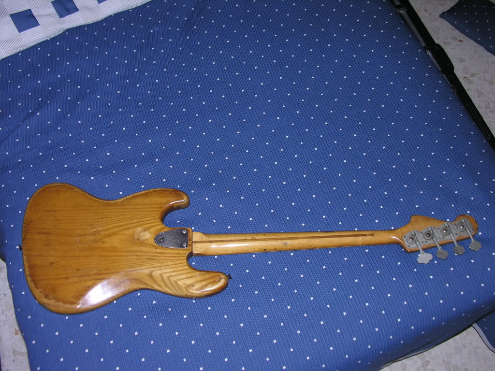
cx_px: 248
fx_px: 572
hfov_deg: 46.8
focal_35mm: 40
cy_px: 186
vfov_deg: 36.0
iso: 50
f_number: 2.9
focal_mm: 10.2
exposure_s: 1/60.1
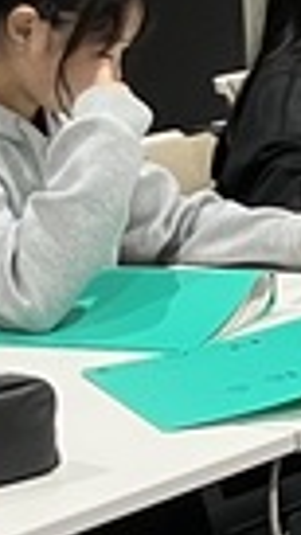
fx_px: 3180
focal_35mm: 224
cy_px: 519
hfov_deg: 5.1
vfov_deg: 9.6
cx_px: 973
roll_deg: +0.1
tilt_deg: -14.4
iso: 80
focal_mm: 3.99
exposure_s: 1/60
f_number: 1.8
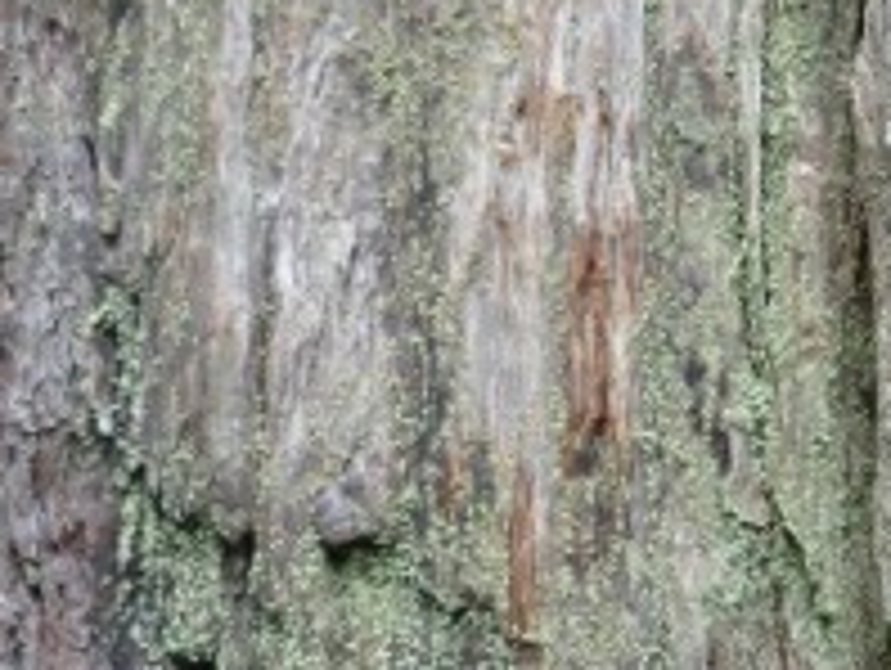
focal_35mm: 76
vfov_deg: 19.4
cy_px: 252
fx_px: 1959
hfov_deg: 24.5
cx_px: 878
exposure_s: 1/60
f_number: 2.9
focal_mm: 5.2
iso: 80
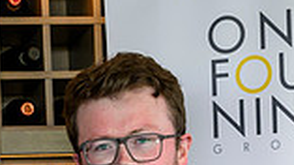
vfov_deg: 6.5
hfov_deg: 11.9
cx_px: 102
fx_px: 1410
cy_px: 316
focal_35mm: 181
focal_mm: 37
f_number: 4.5
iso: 2000
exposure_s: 1/320
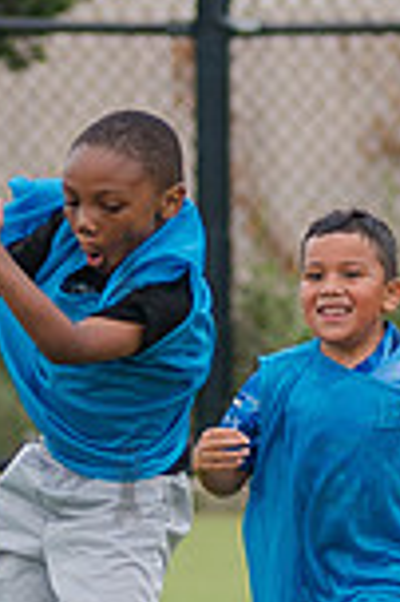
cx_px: 125
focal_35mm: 1143
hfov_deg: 1.2
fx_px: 19092
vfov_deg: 1.8
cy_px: 596
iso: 250
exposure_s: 1/1250
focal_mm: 155
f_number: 3.5
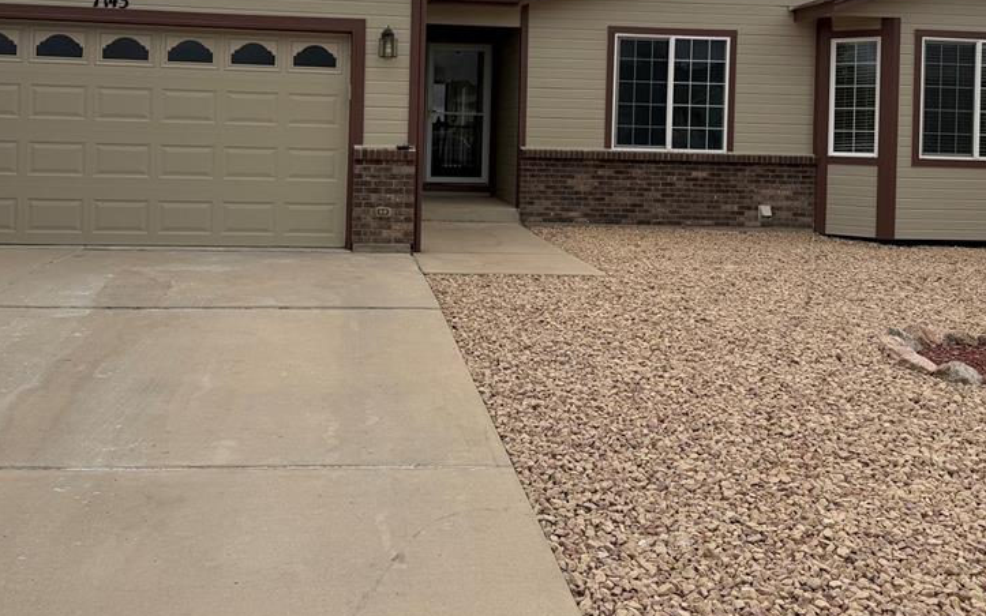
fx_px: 967
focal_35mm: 36
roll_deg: -1.5
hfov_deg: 53.9
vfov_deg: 34.4
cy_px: 132
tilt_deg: +0.8
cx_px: 431
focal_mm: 6.76
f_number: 1.78
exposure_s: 1/6173
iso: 80
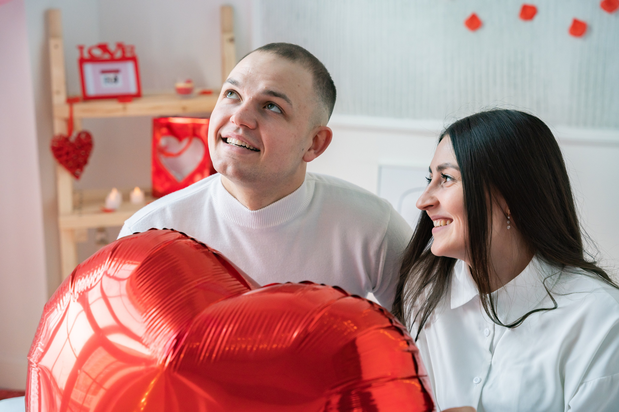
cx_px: 310
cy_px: 206
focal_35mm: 70
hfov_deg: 28.8
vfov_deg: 19.5
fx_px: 1204
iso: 1000
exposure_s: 1/640
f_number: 4
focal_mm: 70
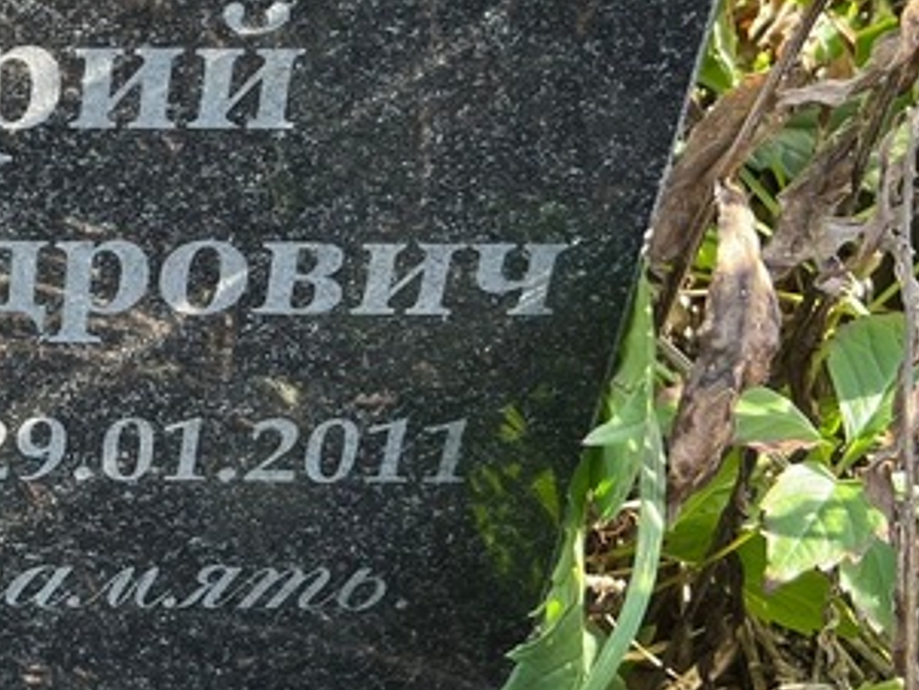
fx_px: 1833
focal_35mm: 69
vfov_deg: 21.0
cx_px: -156
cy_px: 104
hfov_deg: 25.5
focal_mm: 5.7
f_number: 1.5
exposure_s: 1/175
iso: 40
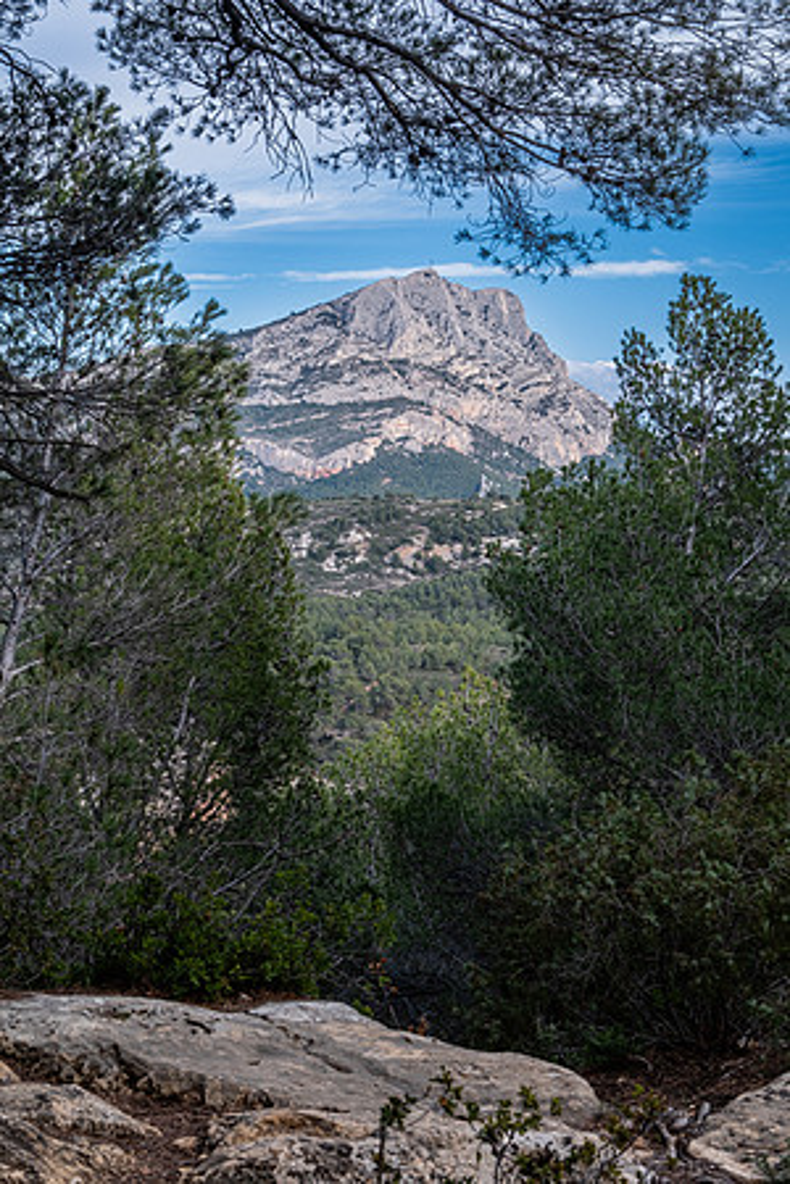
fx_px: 2469
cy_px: 592
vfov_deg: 27.0
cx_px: 395
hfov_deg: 18.2
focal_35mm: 75
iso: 125
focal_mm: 50
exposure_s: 1/25
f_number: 11
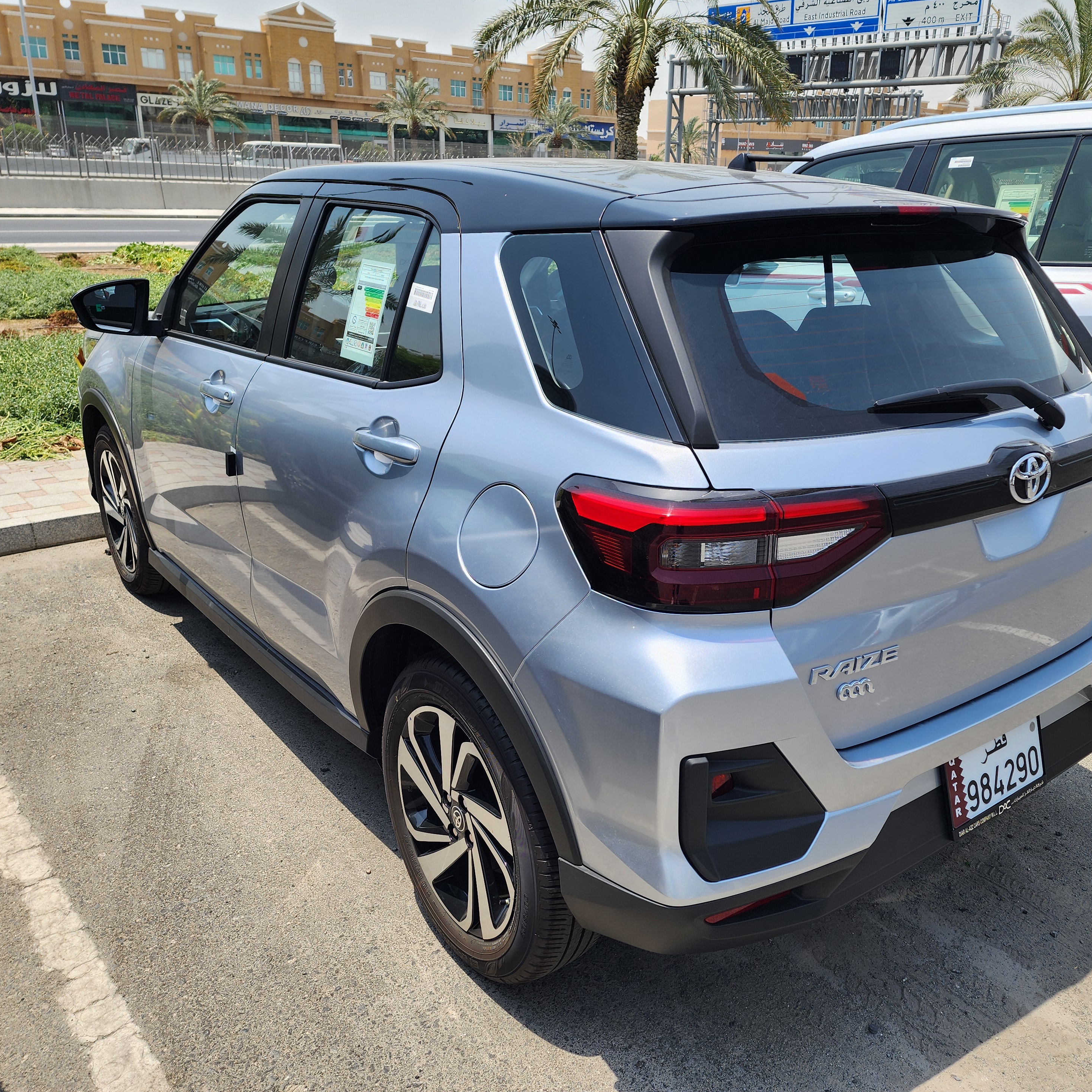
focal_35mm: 28
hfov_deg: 56.9
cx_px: 646
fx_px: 999
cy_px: 529
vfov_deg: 57.3
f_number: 1.8
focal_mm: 6.4
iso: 12
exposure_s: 1/829
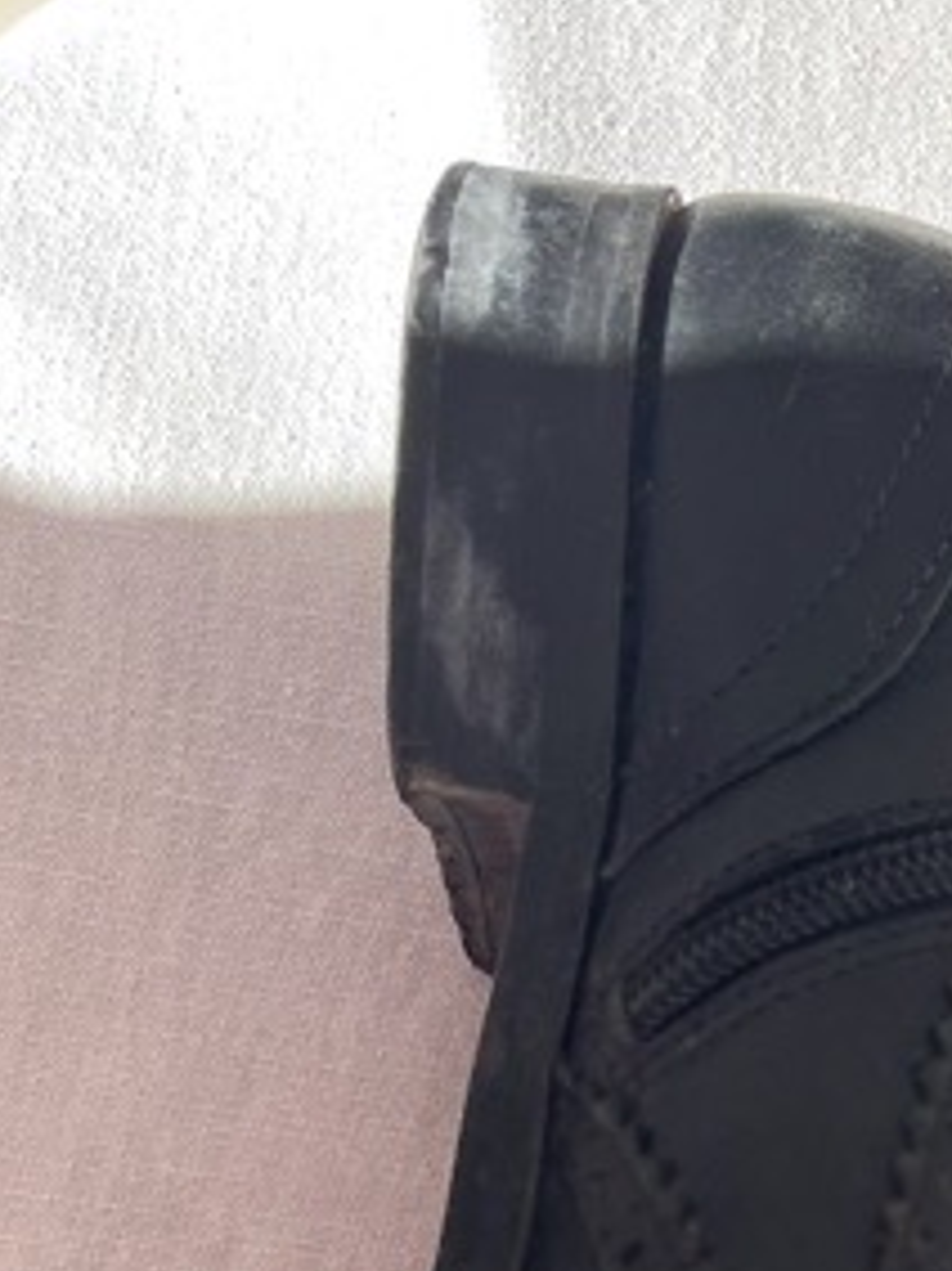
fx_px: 3376
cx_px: 1432
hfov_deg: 14.9
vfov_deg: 18.4
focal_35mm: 92
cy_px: 2003
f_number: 1.6
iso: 50
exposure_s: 1/615
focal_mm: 5.1
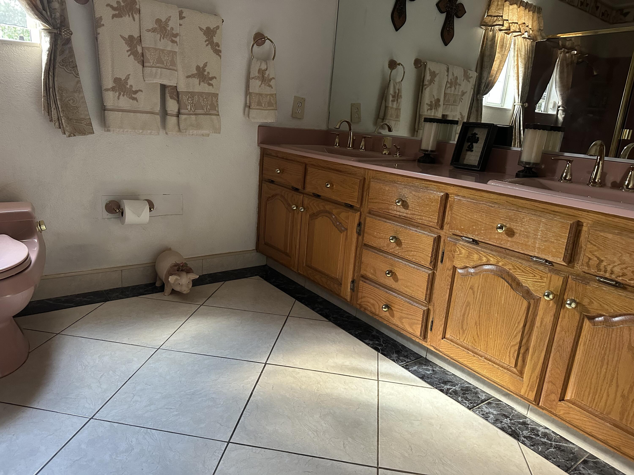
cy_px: 238
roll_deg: -4.8
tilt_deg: -15.0
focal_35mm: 24
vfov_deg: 56.8
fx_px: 440
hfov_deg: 71.6
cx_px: 317
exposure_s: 1/60
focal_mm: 6.86
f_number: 1.78
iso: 500
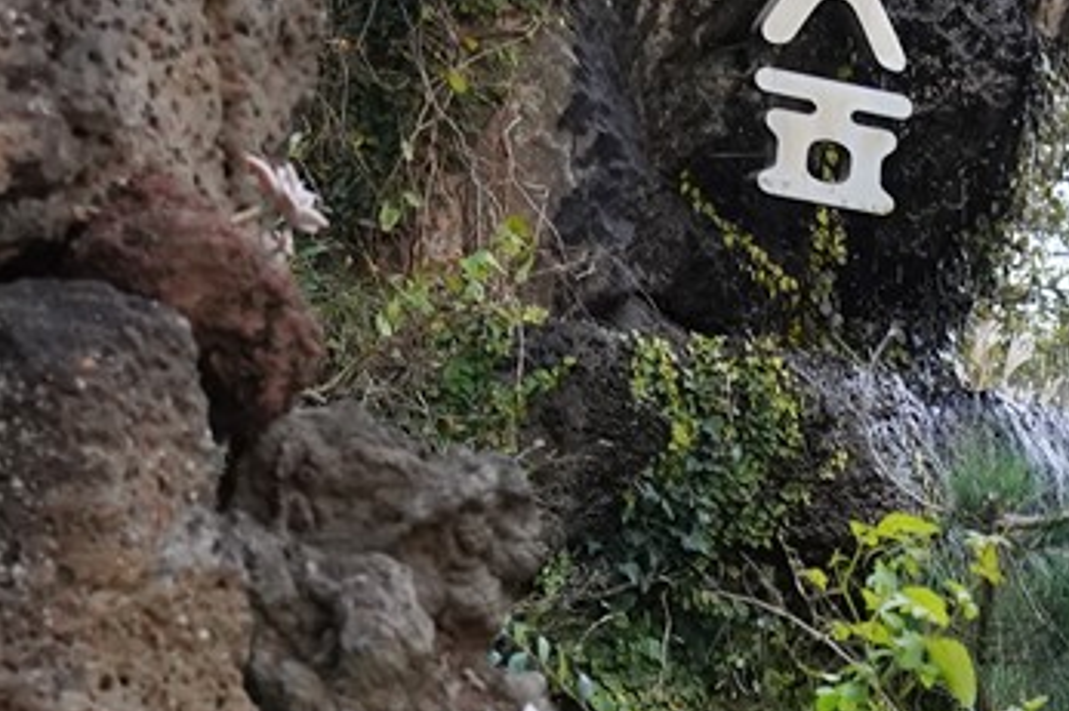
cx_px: 1152
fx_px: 5995
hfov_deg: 10.1
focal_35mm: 202
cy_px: 982
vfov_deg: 6.7
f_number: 5
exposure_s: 1/100
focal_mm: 35
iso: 1600
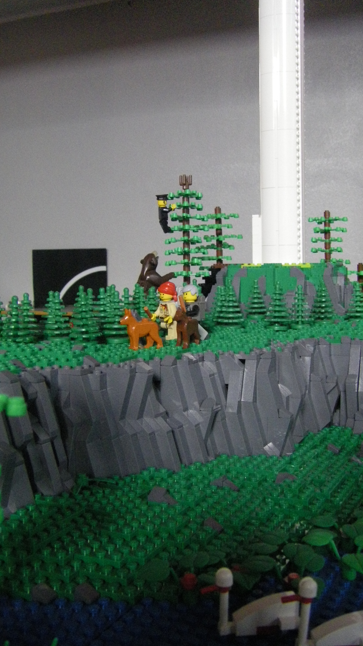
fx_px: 736
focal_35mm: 43
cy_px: 329
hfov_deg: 27.7
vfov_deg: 47.4
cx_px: 195
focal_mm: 6.3
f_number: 3.5
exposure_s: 1/50
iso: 640
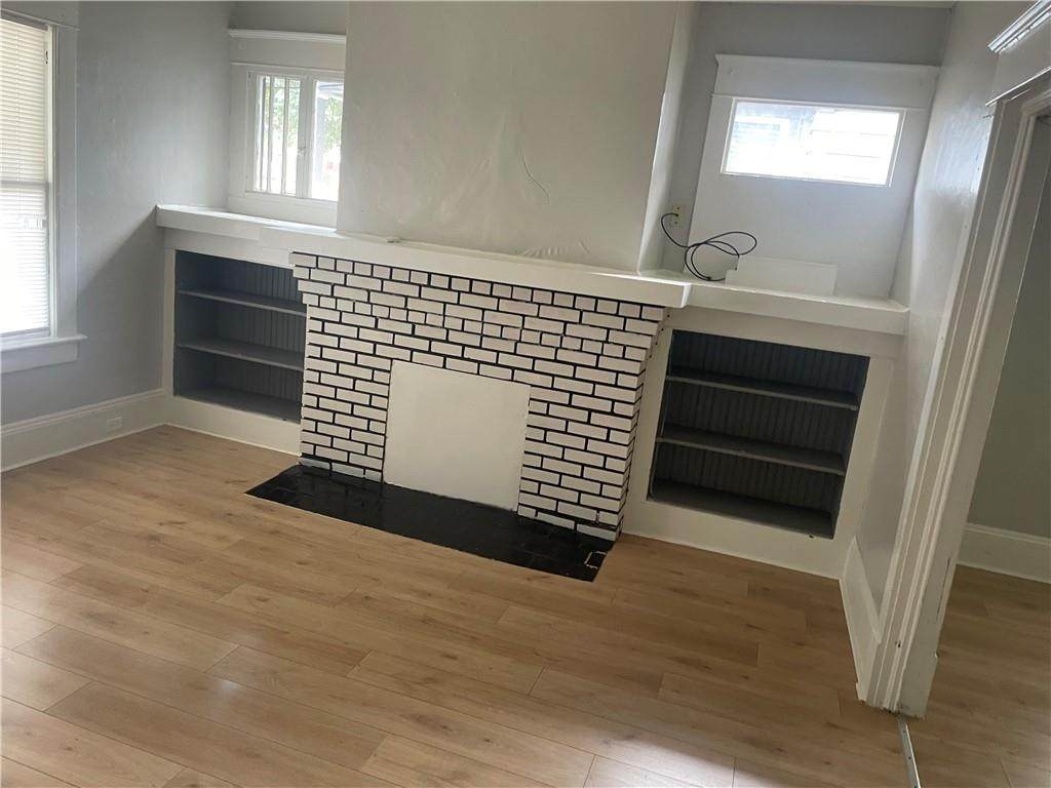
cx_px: 526
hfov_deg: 67.3
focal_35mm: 26
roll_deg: -5.6
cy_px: 394
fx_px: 789
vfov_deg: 53.1
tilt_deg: -12.2
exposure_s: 1/60
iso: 160
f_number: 1.6
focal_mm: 4.2
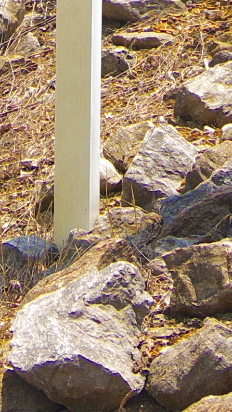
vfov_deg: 10.0
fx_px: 2166
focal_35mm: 198
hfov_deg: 6.1
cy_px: -424
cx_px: 158
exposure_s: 1/200
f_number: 4.5
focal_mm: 18
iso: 100
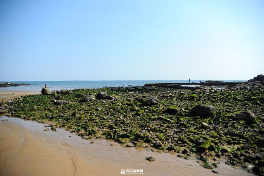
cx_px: 132
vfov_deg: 46.4
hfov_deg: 65.5
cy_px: 88
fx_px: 205
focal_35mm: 28
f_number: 2.8
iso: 200
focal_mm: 28
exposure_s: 1/3200
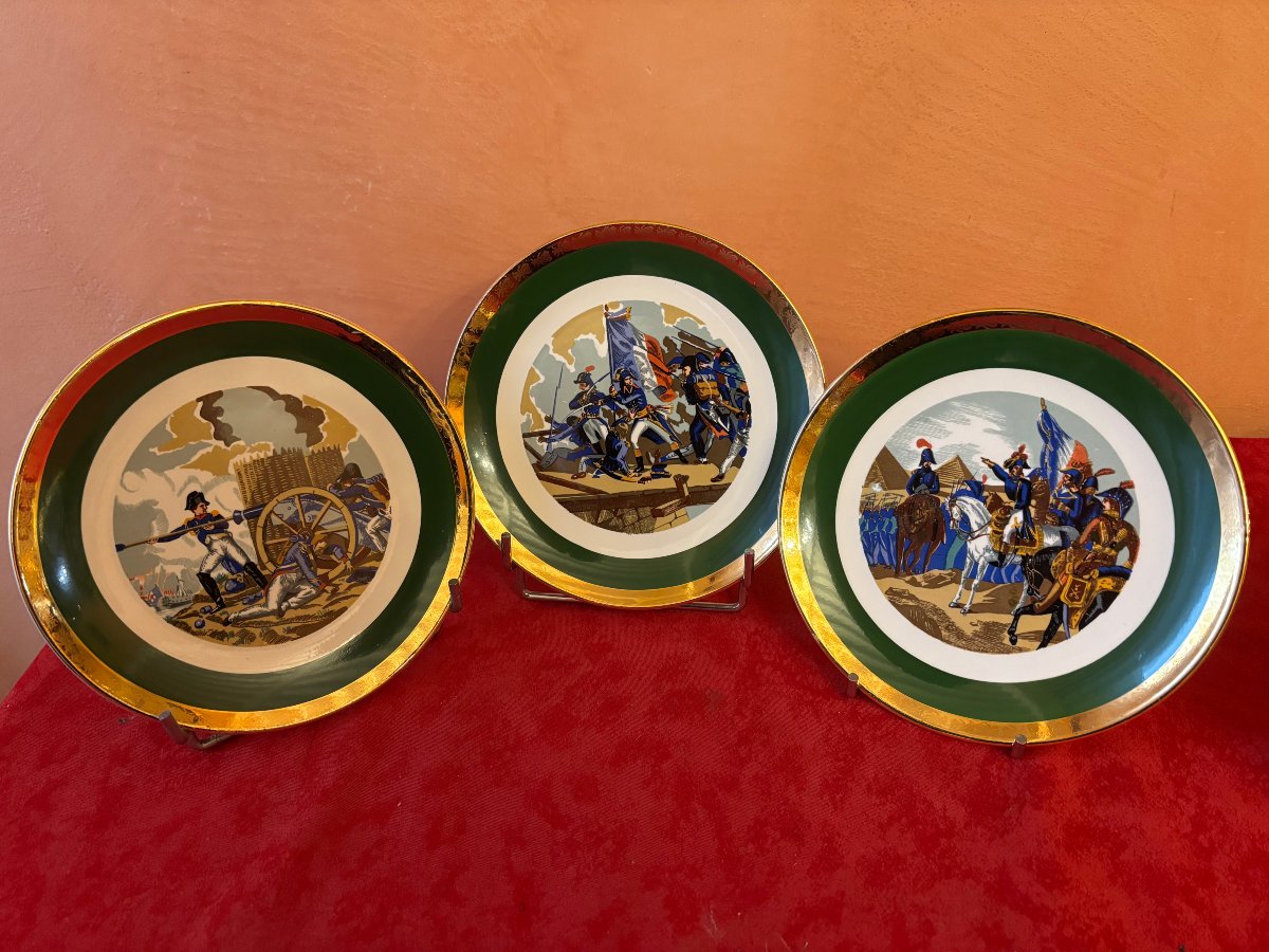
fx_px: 953
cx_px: 634
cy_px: 476
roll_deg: +1.9
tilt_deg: -35.5
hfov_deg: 67.3
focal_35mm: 26
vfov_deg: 53.1
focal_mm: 5.96
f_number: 1.6
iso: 400
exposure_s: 1/50
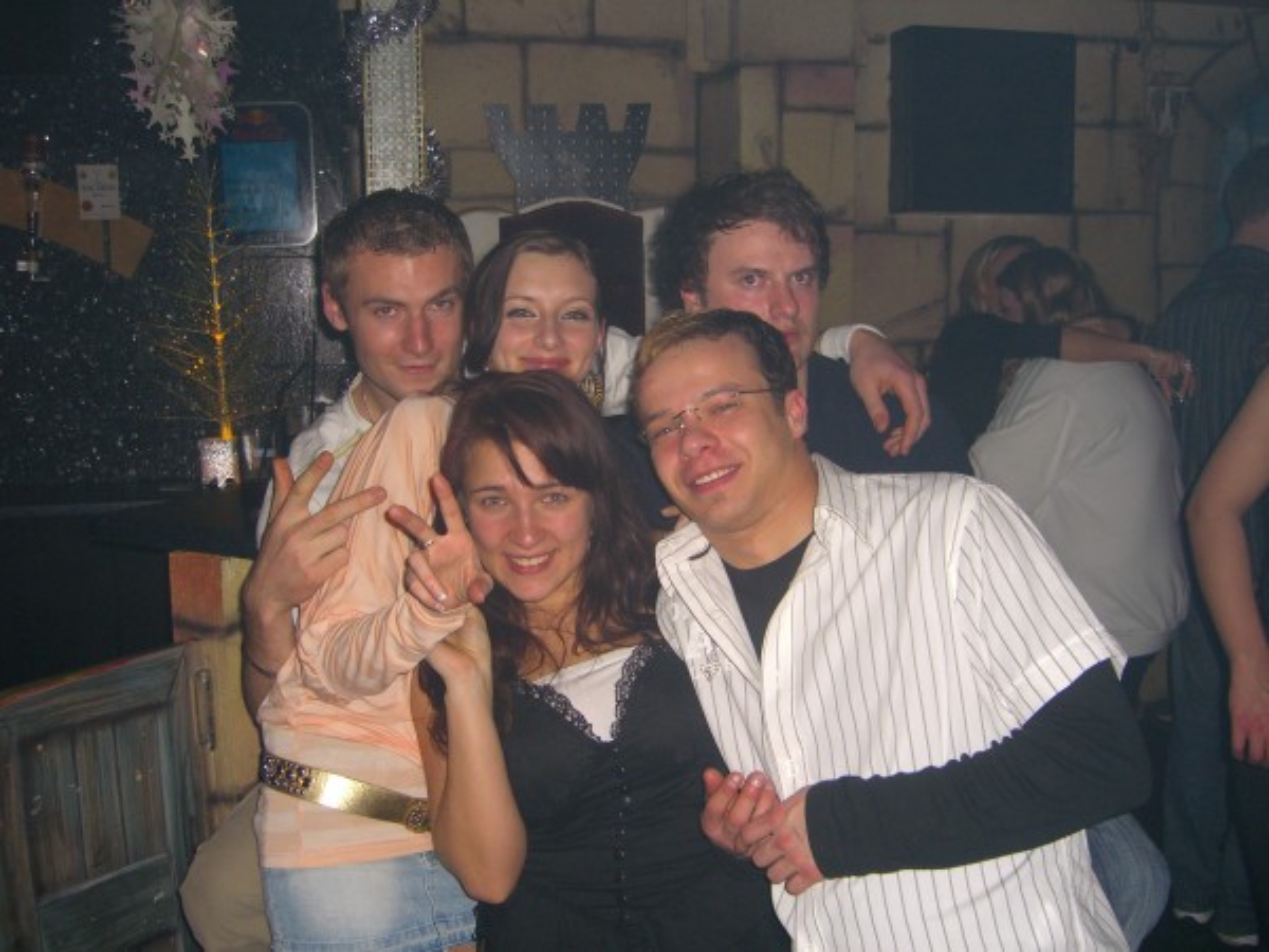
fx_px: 1393
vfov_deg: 37.7
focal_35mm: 38
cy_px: 476
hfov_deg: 49.0
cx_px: 634
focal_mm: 7.9
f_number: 2.8
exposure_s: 1/60
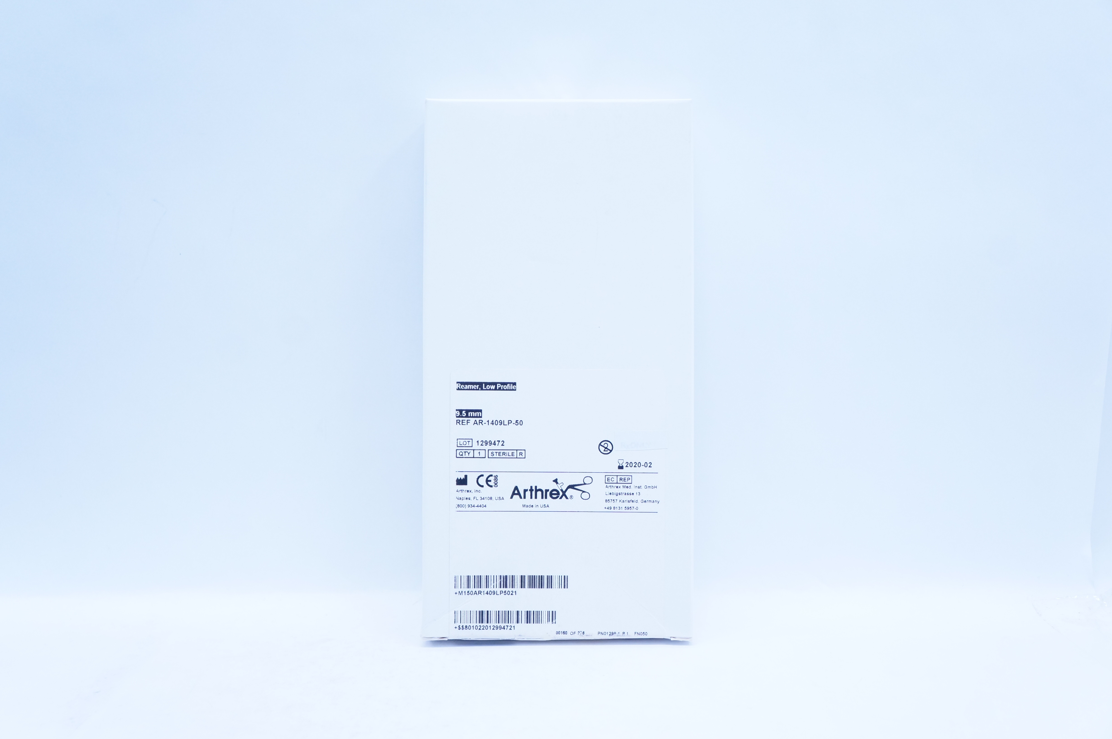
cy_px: 370
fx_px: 1111
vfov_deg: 36.8
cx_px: 556
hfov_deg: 53.2
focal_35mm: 36
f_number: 5.6
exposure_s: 1/125
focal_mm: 24
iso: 800
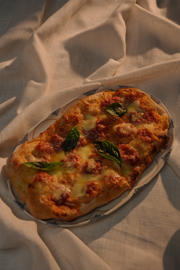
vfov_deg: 41.9
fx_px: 352
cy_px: 135
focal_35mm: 47
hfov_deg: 28.6
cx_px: 90
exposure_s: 1/200
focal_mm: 47
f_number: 11
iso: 800
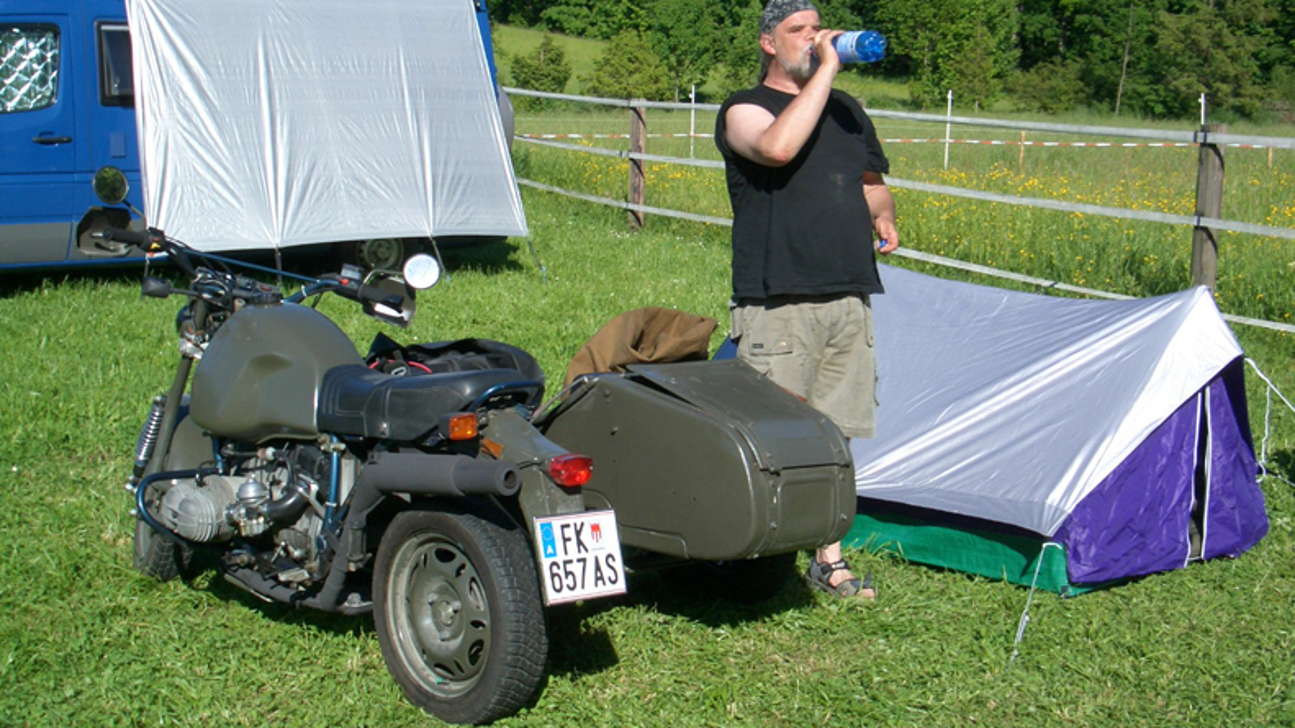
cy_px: 308
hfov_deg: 38.5
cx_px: 652
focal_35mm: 54
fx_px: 1854
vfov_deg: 22.2
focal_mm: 8.2
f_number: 5
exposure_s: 1/400
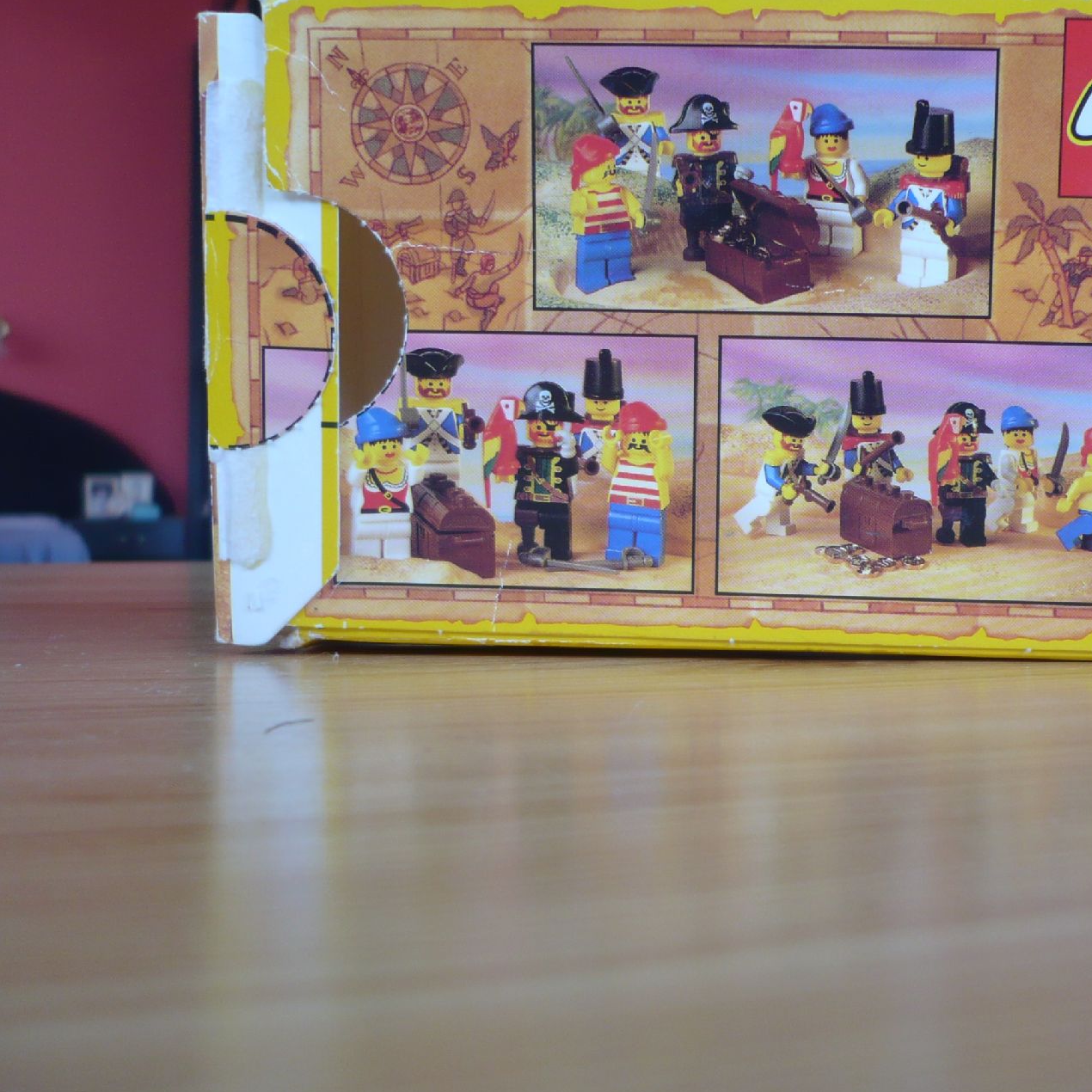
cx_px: 736
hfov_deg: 35.0
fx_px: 1713
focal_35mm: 48
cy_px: 508
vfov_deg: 35.3
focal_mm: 5.8
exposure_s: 1/30
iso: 100
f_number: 2.8
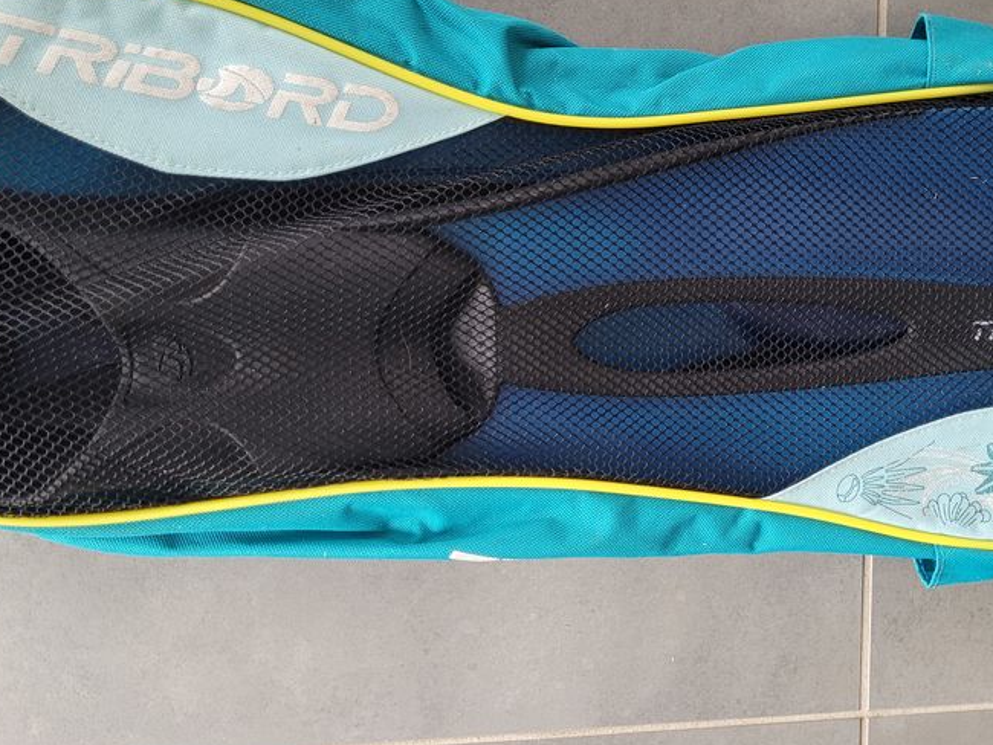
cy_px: 308
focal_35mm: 40
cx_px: 620
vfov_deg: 35.9
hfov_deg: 46.4
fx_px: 1148
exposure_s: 1/50
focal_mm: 5.4
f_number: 1.8
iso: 250
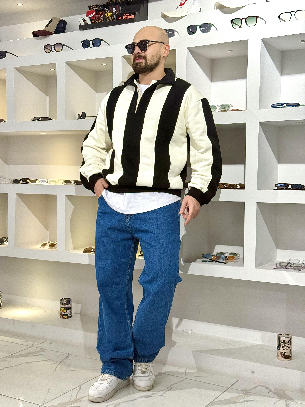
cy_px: 204
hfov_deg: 30.3
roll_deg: -1.0
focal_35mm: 48
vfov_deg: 39.7
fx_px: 564
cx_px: 152
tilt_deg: -1.8
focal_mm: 6.76
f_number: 1.78
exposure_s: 1/100
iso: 64
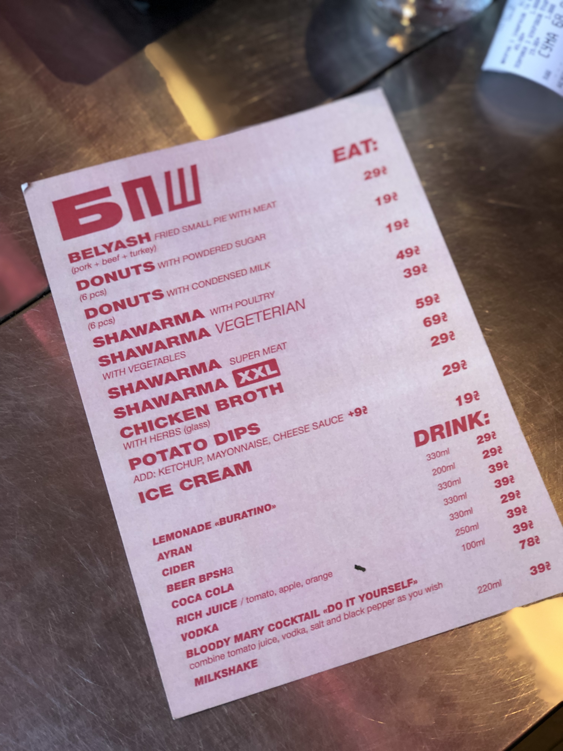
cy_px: 376
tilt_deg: -68.2
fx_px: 1236
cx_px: 282
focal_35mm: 57
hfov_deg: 25.7
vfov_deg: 33.8
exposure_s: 1/33
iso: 40
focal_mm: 6.6
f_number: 2.8
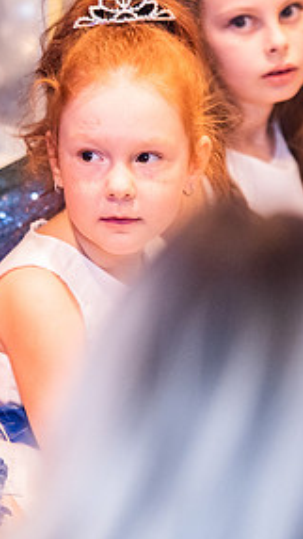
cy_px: 182
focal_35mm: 325
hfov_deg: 3.7
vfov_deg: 6.6
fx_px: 4639
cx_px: 96
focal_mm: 153
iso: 3200
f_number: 2.8
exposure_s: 1/200
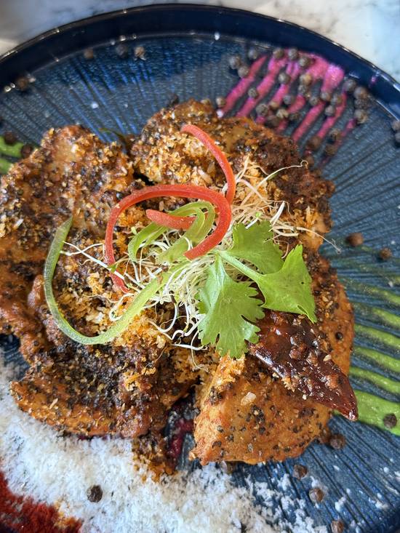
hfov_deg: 30.3
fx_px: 739
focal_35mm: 48
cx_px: 200
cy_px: 266
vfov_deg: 39.7
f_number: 1.78
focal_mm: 6.76
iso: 200
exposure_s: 1/60
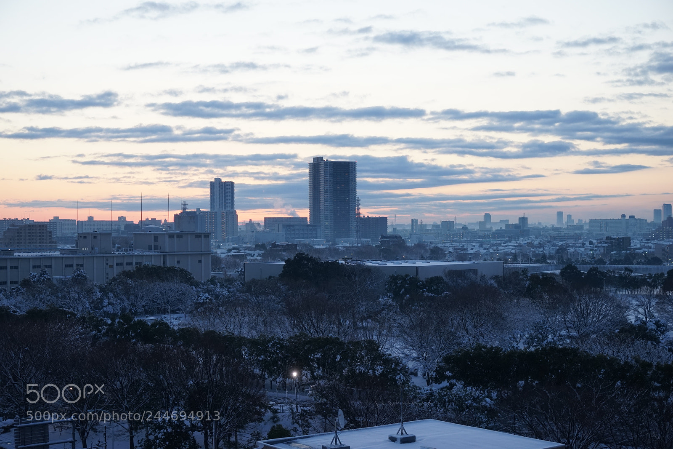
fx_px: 1121
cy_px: 224
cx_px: 336
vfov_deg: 22.6
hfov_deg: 33.4
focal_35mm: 60
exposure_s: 1/20
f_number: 6.3
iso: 640
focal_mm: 60
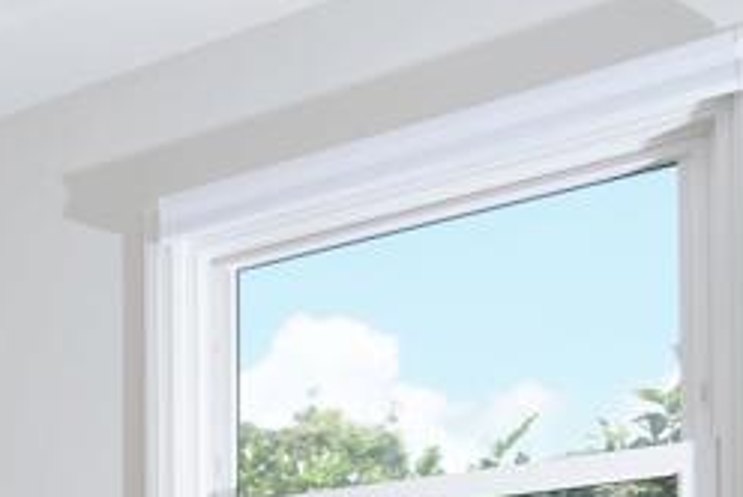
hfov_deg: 22.7
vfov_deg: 18.1
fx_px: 1364
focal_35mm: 66
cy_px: 777
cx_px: -464
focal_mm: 16
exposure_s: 1/250
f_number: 5.6
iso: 200
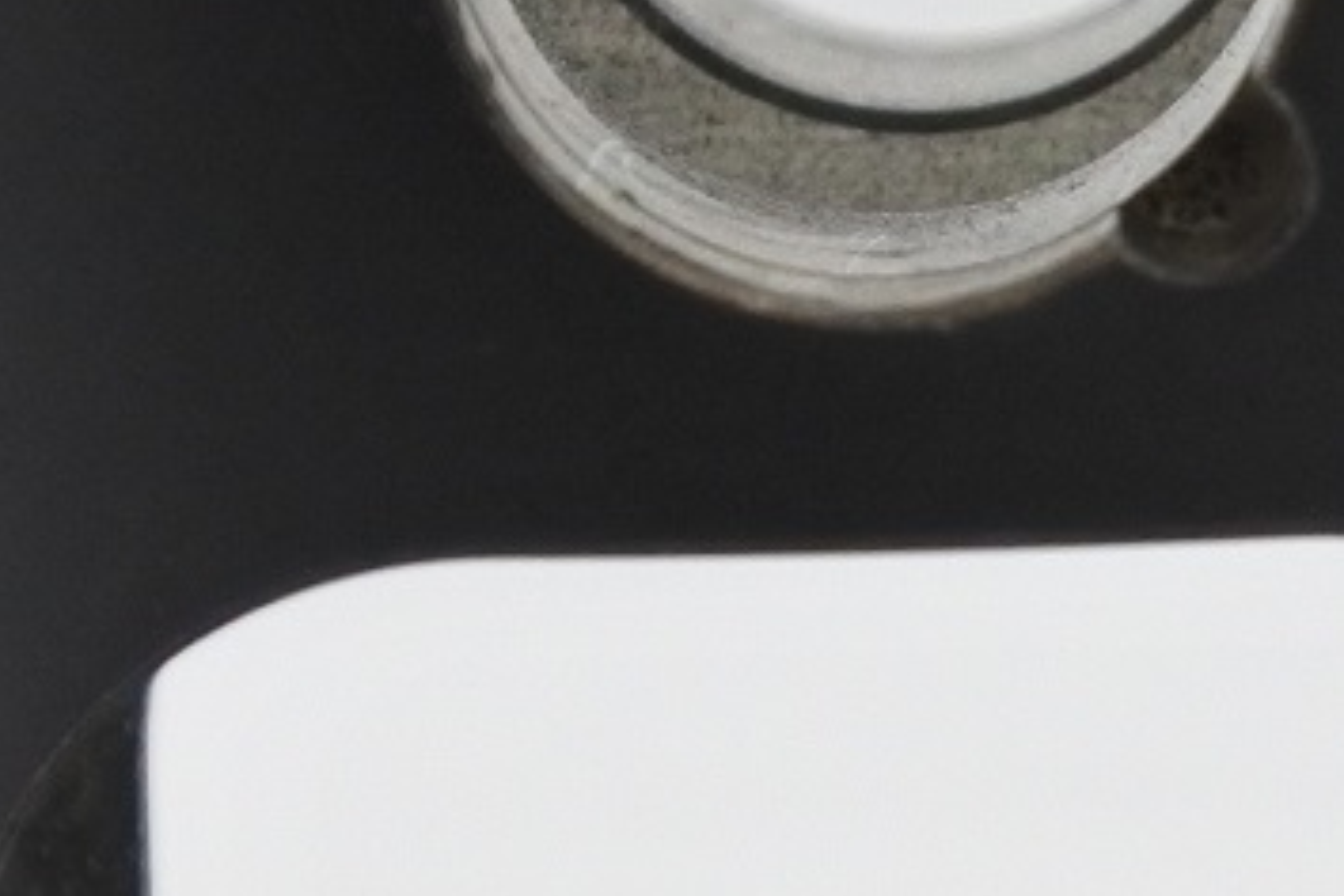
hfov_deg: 7.5
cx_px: 729
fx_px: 10229
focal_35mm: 274
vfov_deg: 5.0
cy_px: -101
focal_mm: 23.6
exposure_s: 1/125
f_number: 5
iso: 640
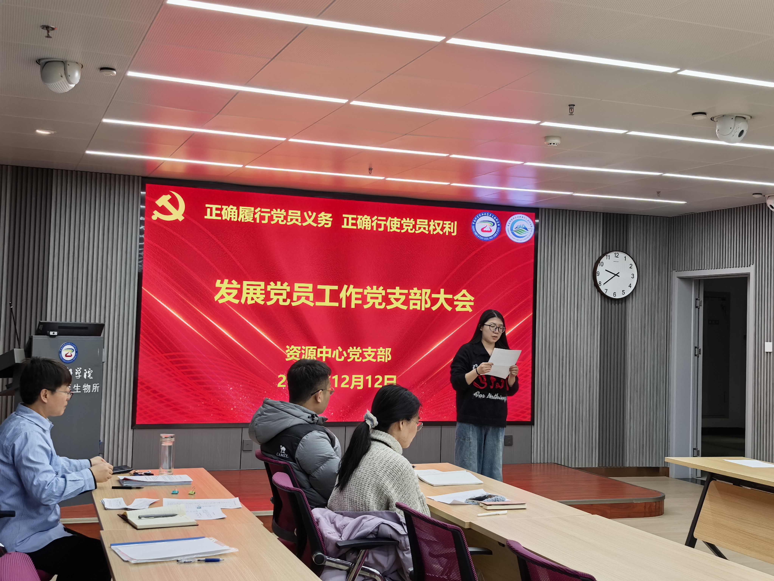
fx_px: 961
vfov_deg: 33.6
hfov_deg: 43.9
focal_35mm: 43
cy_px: 290
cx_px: 387
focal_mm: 6.98
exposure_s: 1/122
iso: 50
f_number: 2
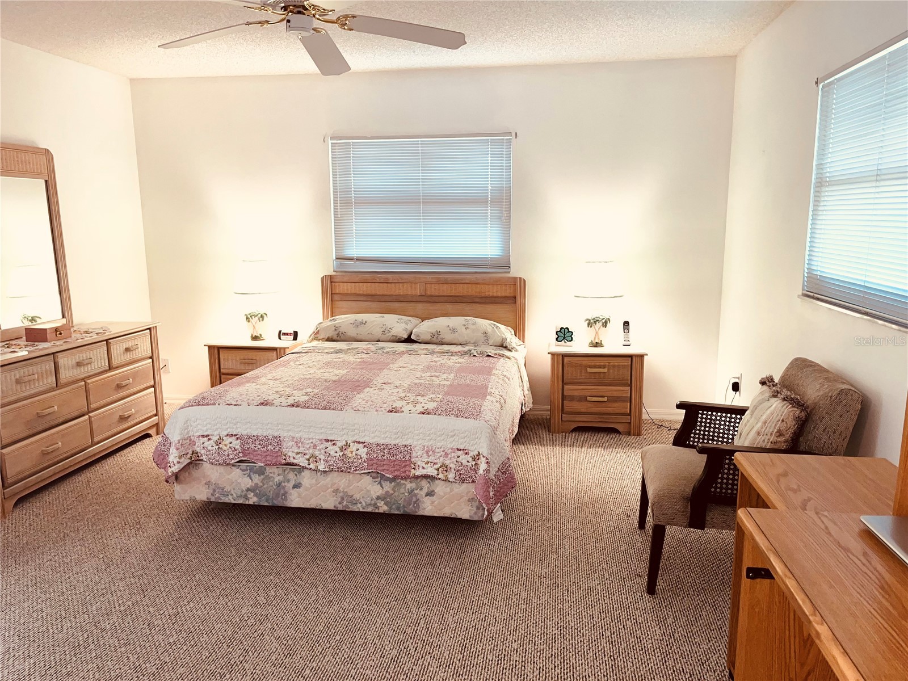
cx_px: 454
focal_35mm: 26
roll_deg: +0.7
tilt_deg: -11.0
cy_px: 340
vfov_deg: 53.1
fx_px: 682
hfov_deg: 67.3
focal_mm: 5.1
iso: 64
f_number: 1.6
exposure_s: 1/30
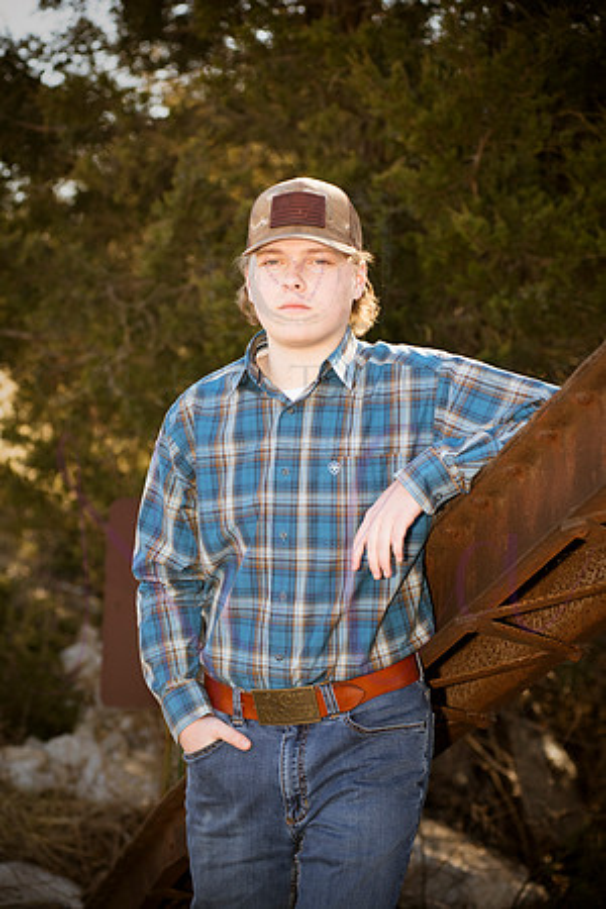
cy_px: 454
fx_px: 2020
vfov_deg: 25.4
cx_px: 303
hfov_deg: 17.1
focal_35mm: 80
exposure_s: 1/1000
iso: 800
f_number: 5
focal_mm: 80
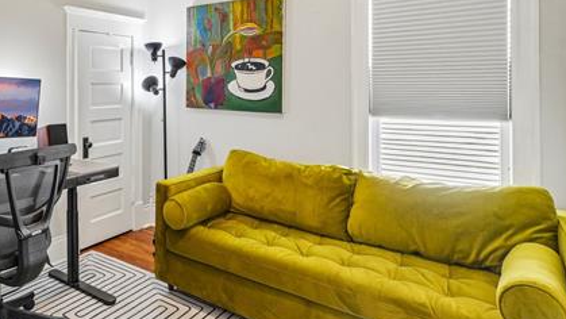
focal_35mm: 25
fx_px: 382
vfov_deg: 44.0
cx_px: 169
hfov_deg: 70.0
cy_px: 85
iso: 800
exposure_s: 1/6
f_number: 8
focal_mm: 10.6
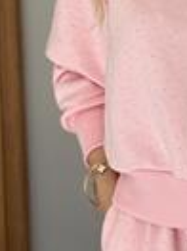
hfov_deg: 7.7
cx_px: 248
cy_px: 65
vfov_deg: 10.3
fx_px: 1378
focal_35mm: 191
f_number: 1.78
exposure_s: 1/290
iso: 100
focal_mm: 6.76
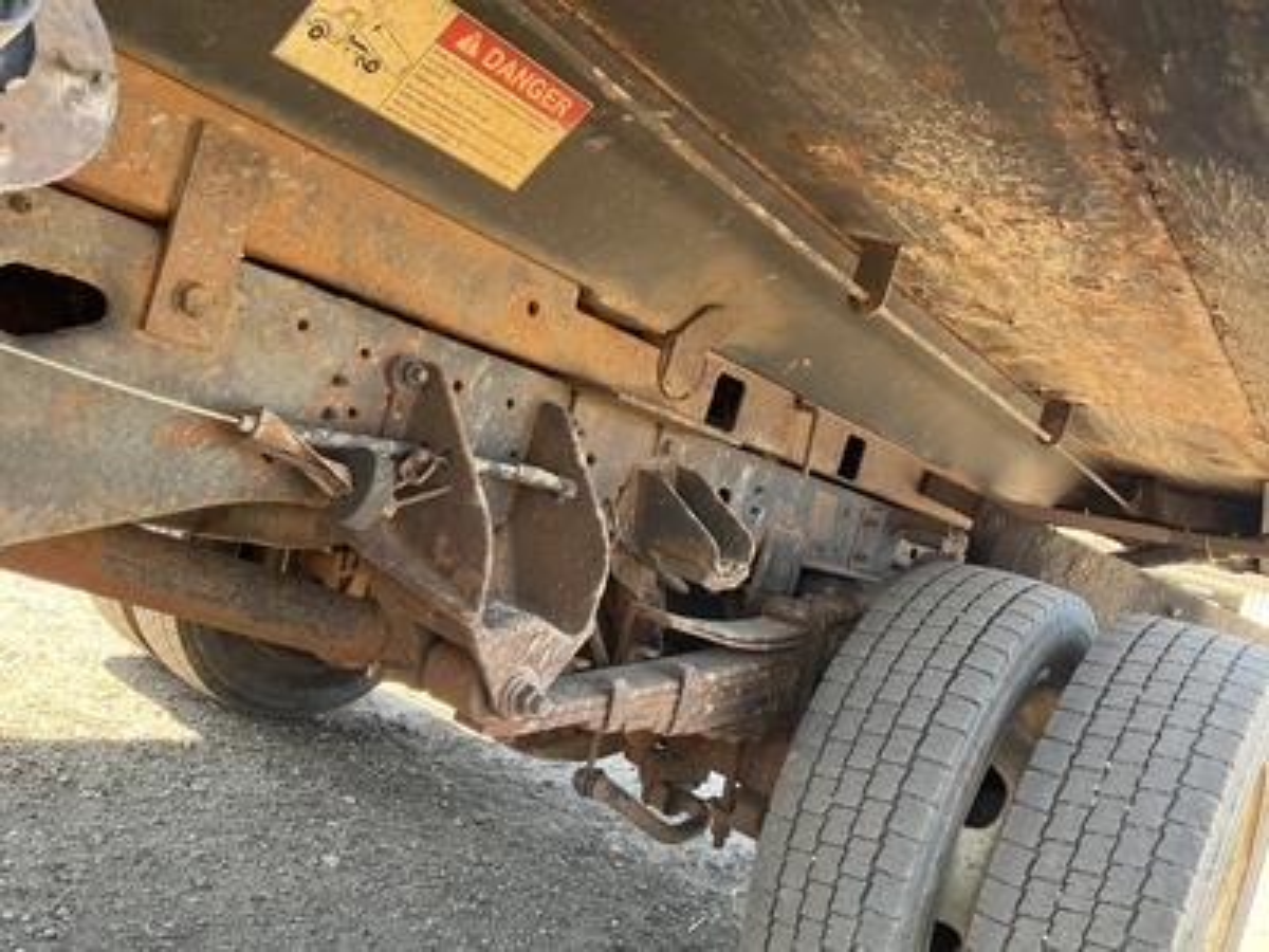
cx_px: 634
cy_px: 476
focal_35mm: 29
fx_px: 1063
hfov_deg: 61.7
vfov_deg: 48.2
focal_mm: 3
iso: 64
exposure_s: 1/122
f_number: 1.8
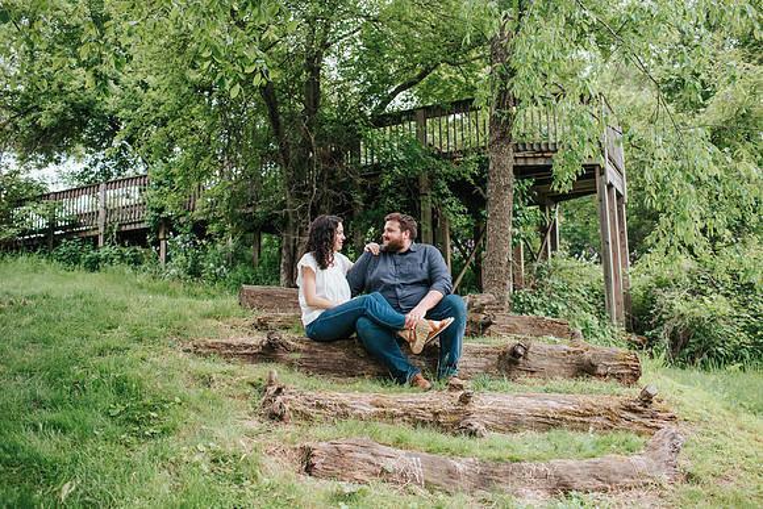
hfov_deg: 53.9
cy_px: 254
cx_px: 382
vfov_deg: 37.5
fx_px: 750
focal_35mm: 35
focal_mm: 35
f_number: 3.2
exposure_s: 1/640
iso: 450
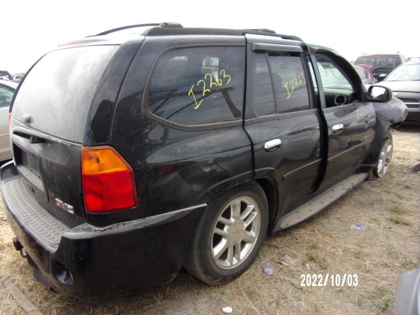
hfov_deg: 71.6
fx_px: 291
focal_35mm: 24
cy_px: 158
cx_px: 210
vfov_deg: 56.8
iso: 80
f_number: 3.3
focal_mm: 4.3
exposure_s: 1/340
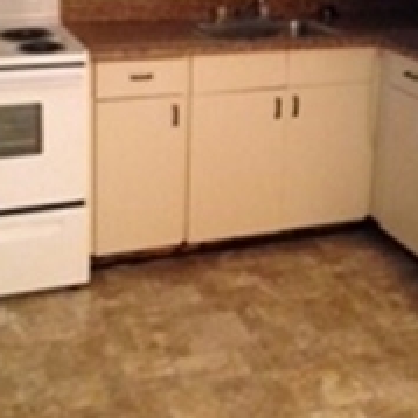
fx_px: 888
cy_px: 41
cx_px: 222
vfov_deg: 25.6
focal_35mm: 65
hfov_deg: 26.5
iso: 800
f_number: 2.4
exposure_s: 1/15
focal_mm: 4.12
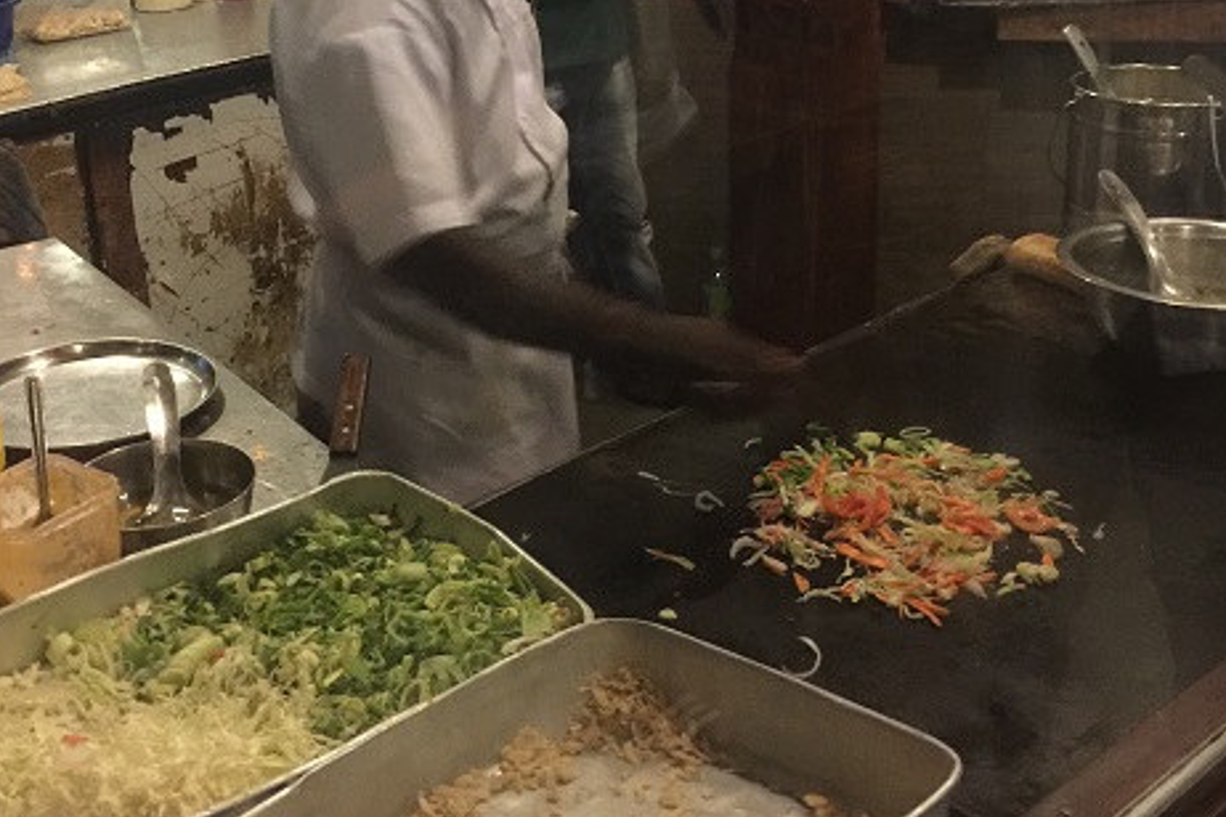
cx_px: 517
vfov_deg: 28.0
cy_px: 162
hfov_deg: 41.8
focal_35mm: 47
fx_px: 1600
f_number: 2.2
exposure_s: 1/4
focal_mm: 4.15
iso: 125
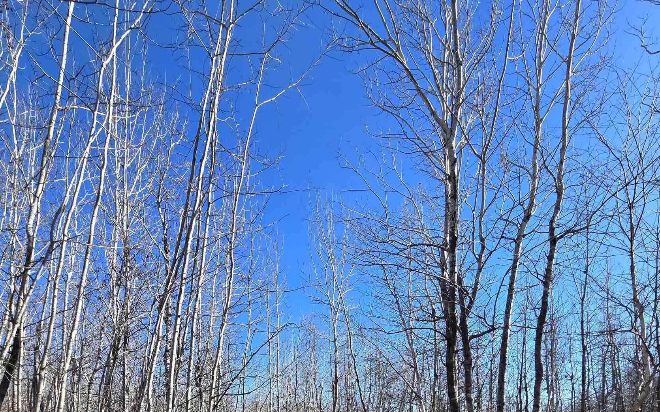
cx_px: 328
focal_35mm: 19
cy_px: 435
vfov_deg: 48.0
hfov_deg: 88.0
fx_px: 342
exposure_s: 1/1269
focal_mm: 2.2
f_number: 2.2
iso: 50
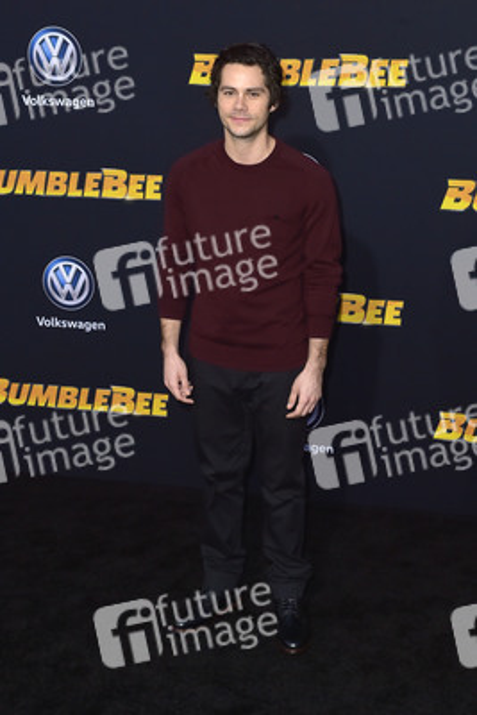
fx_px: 1112
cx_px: 238
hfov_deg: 24.2
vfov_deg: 35.6
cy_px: 358
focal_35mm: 56
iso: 250
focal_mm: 56
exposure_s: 1/250
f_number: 6.3
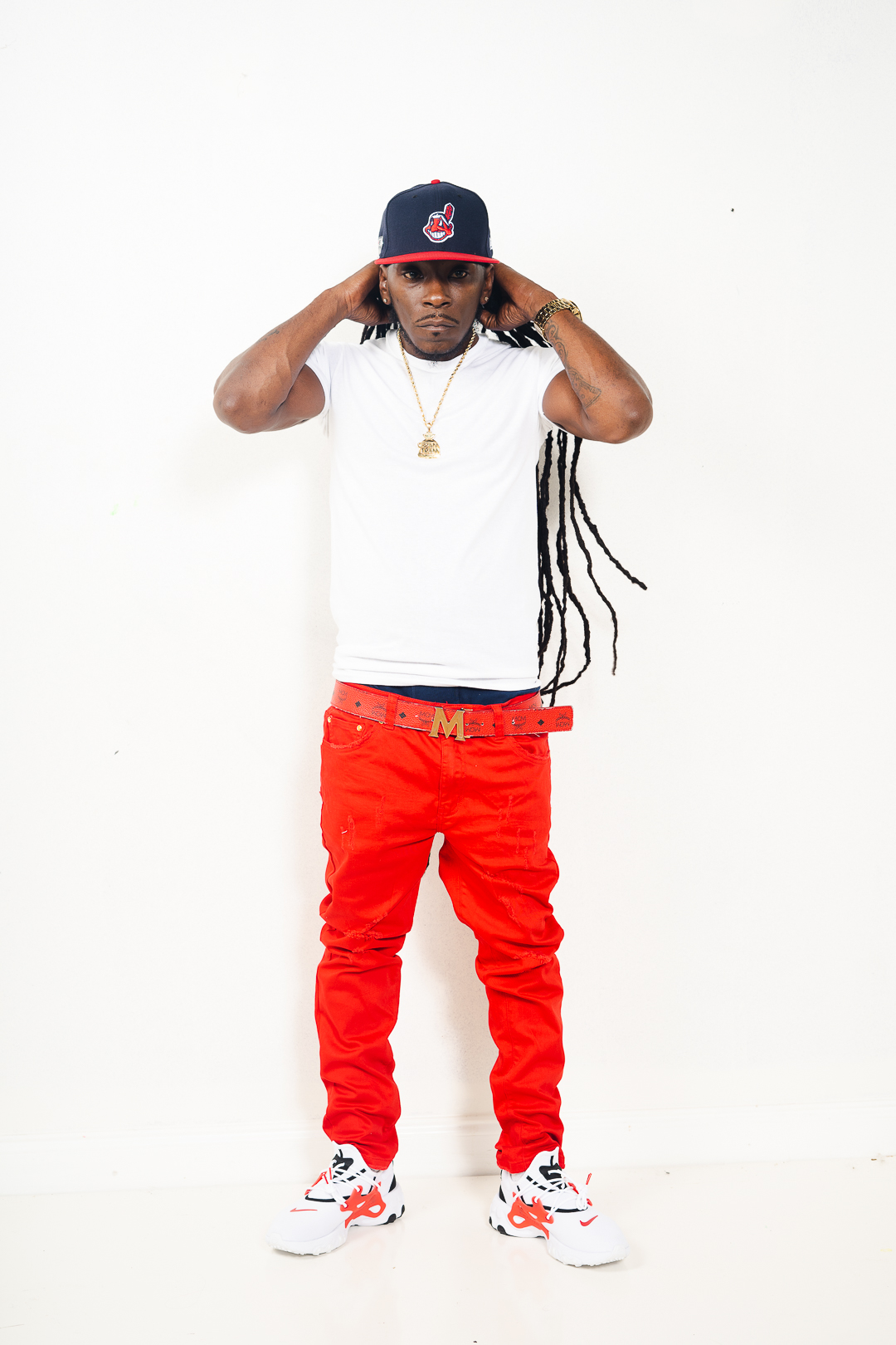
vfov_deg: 39.6
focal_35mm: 50
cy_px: 672
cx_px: 448
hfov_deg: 27.0
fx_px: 1867
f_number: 5.6
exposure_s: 1/160
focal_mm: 50
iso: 100
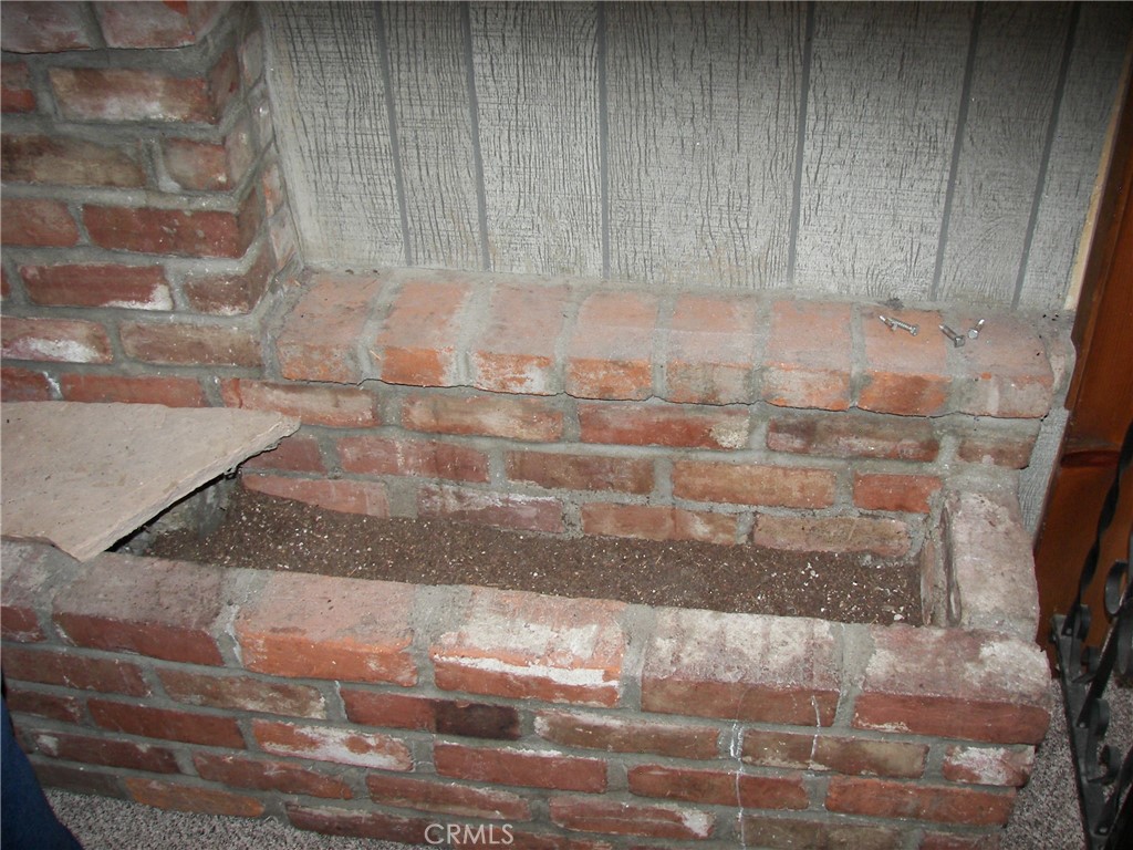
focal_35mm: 36
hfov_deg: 51.4
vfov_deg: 39.7
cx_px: 566
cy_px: 425
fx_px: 1178
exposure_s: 1/30
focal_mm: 6
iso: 100
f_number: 2.8
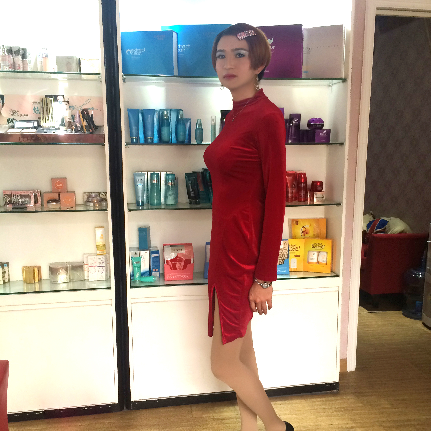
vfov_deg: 47.1
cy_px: 239
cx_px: 219
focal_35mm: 35
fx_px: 493
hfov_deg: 47.2
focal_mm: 4.15
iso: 40
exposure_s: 1/33
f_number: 2.2
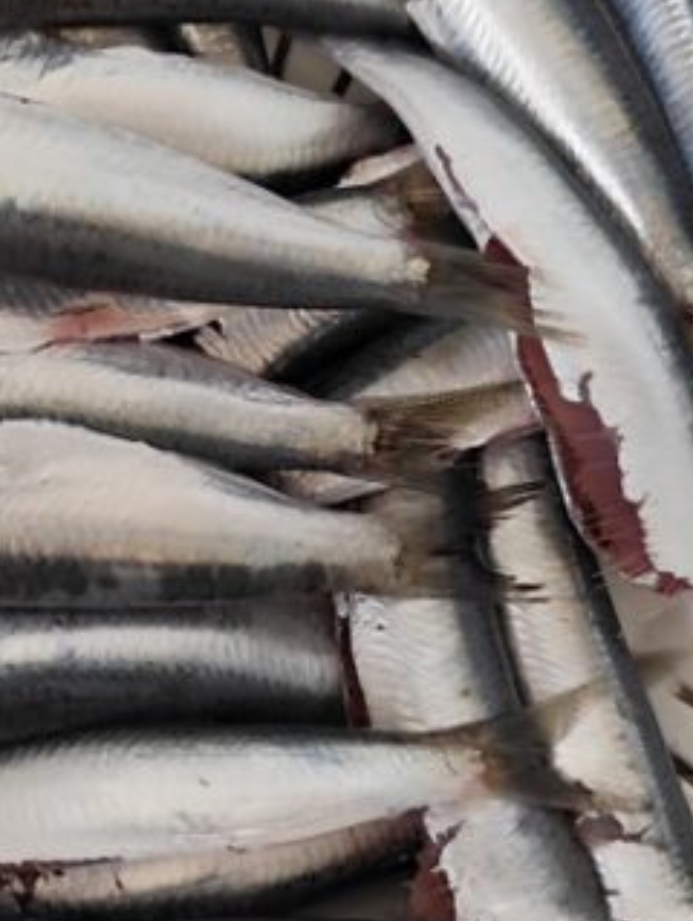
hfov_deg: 26.7
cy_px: 401
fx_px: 1439
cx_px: 157
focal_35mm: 54
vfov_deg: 35.5
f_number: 1.65
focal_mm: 6.14
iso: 250
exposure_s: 1/100
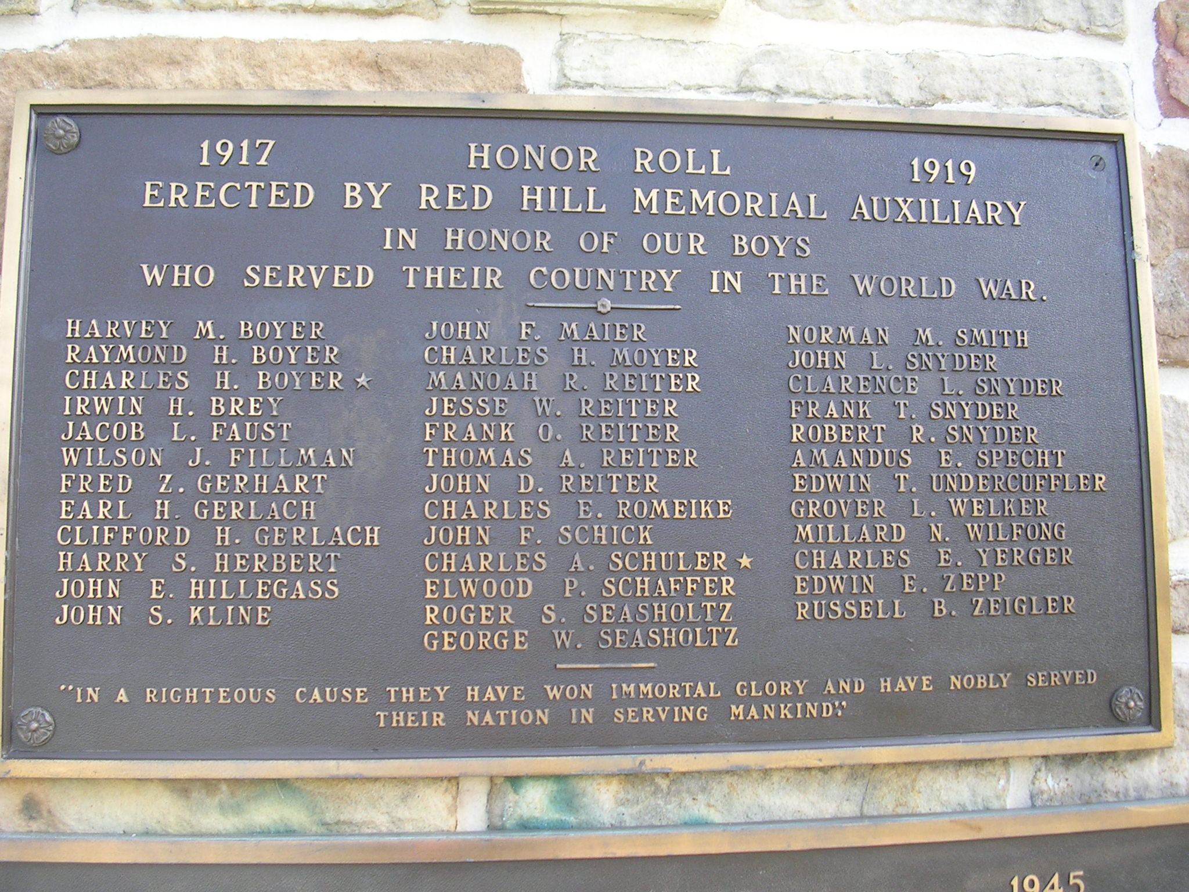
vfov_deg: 37.7
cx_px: 594
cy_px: 446
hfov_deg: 49.0
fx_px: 1305
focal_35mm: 38
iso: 50
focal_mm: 5.8
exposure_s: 1/93.4
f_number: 2.8
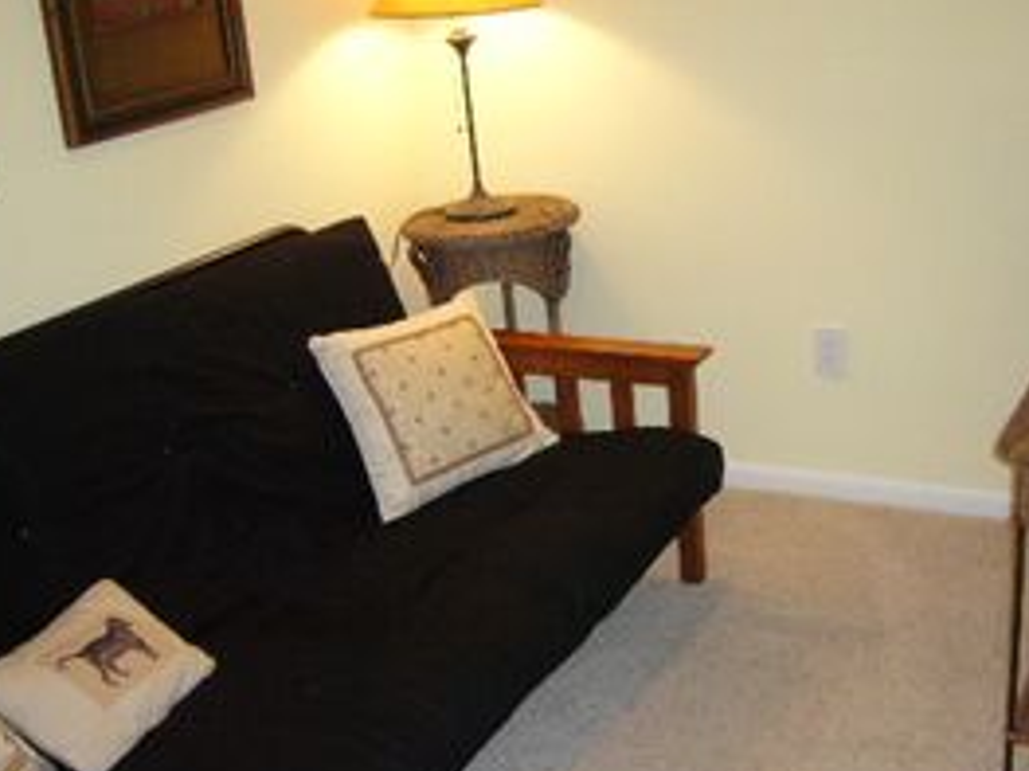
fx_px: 1456
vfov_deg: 29.6
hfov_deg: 38.9
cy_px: 368
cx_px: 540
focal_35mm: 49
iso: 200
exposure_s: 1/60
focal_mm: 5.8
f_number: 2.8
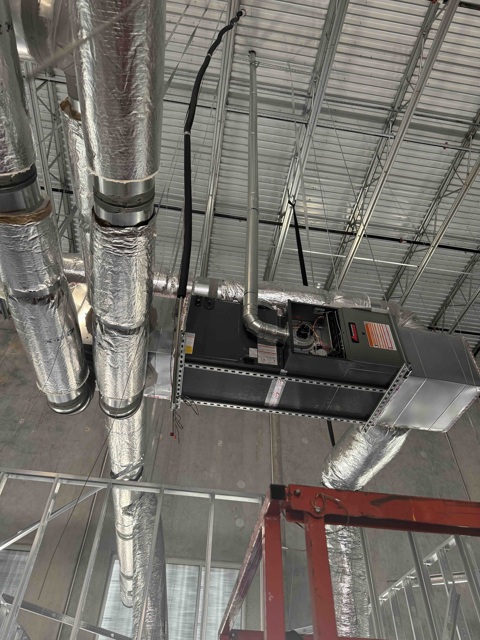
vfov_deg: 71.6
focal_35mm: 24
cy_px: 320
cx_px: 240
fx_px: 444
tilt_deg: +47.5
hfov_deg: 56.8
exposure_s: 1/74
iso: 200
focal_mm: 6.76
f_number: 1.78
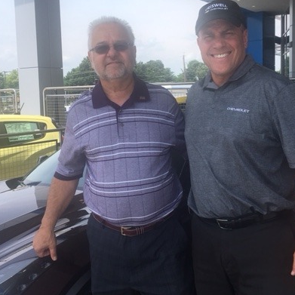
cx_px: 172
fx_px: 405
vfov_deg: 39.9
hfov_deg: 39.9
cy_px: 127
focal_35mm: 42
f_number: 2.2
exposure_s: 1/1221
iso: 25
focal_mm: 4.15
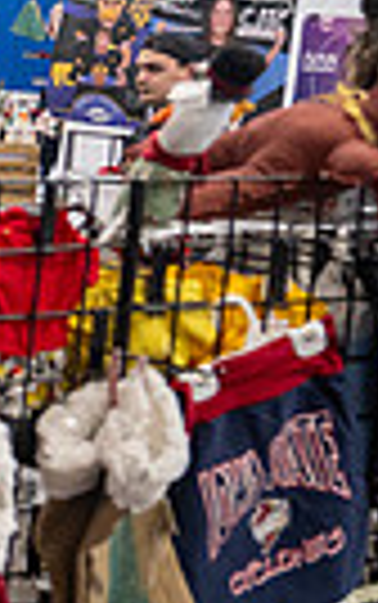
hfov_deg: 8.3
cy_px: 182
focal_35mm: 121
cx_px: -928
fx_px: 1990
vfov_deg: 17.2
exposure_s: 1/125
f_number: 3.5
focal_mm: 24
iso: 1250
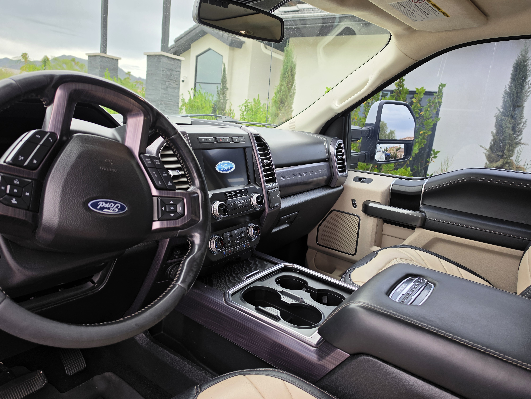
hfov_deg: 73.9
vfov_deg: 58.9
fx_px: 353
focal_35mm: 23
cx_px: 266
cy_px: 200
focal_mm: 6.5
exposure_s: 1/180
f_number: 1.4
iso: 20
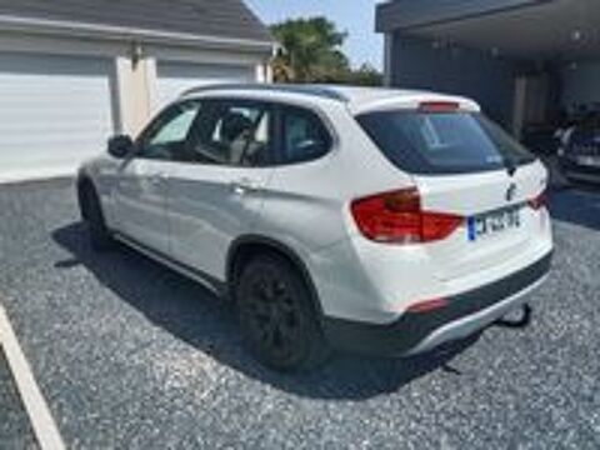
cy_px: 225
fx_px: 468
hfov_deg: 65.3
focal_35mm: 27
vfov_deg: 51.4
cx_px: 300
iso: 101
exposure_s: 1/764
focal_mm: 3.65
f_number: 2.2
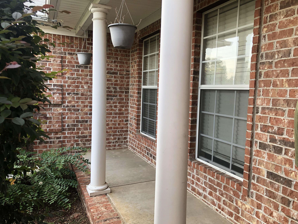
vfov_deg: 49.7
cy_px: 112
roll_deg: -0.5
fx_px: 241
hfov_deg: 63.4
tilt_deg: -5.1
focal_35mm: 28
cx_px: 149
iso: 50
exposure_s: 1/120
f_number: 1.8
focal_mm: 4
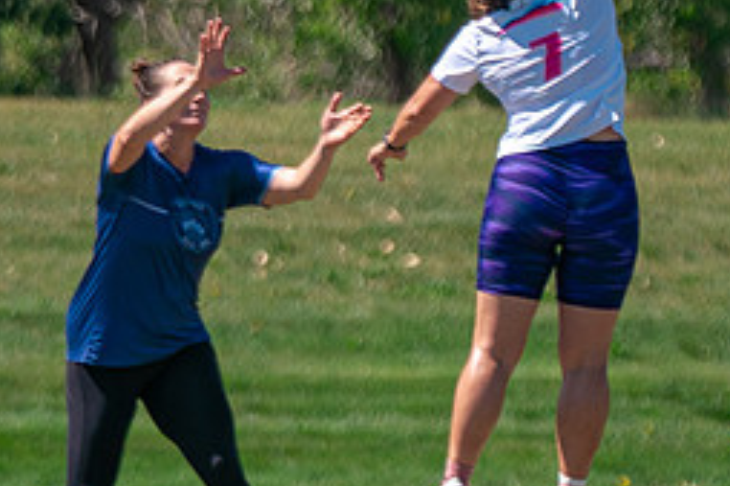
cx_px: 272
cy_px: 221
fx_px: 19230
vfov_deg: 1.4
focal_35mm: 949
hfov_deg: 2.2
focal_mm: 200
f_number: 2.8
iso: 200
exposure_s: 1/3200
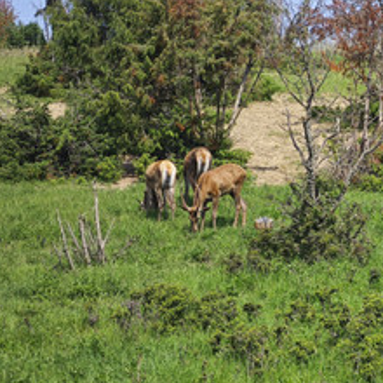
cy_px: 171
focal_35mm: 151
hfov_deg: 11.5
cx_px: 359
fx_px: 1890
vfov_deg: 11.6
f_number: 2
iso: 50
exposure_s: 1/436
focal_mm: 10
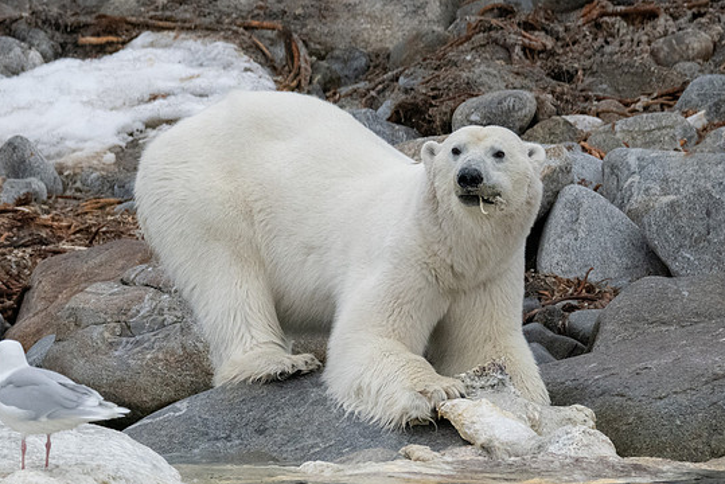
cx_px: 312
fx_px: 13419
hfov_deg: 3.1
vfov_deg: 2.1
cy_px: 269
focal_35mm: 666
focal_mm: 340
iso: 3200
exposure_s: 1/4000
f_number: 6
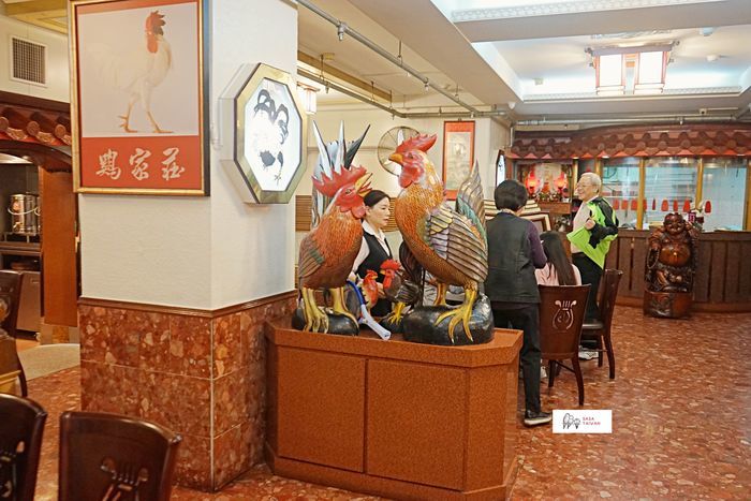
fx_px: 584
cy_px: 250
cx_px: 376
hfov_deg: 65.5
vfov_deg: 46.4
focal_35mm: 28
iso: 2000
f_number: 3.5
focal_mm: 28
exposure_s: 1/160
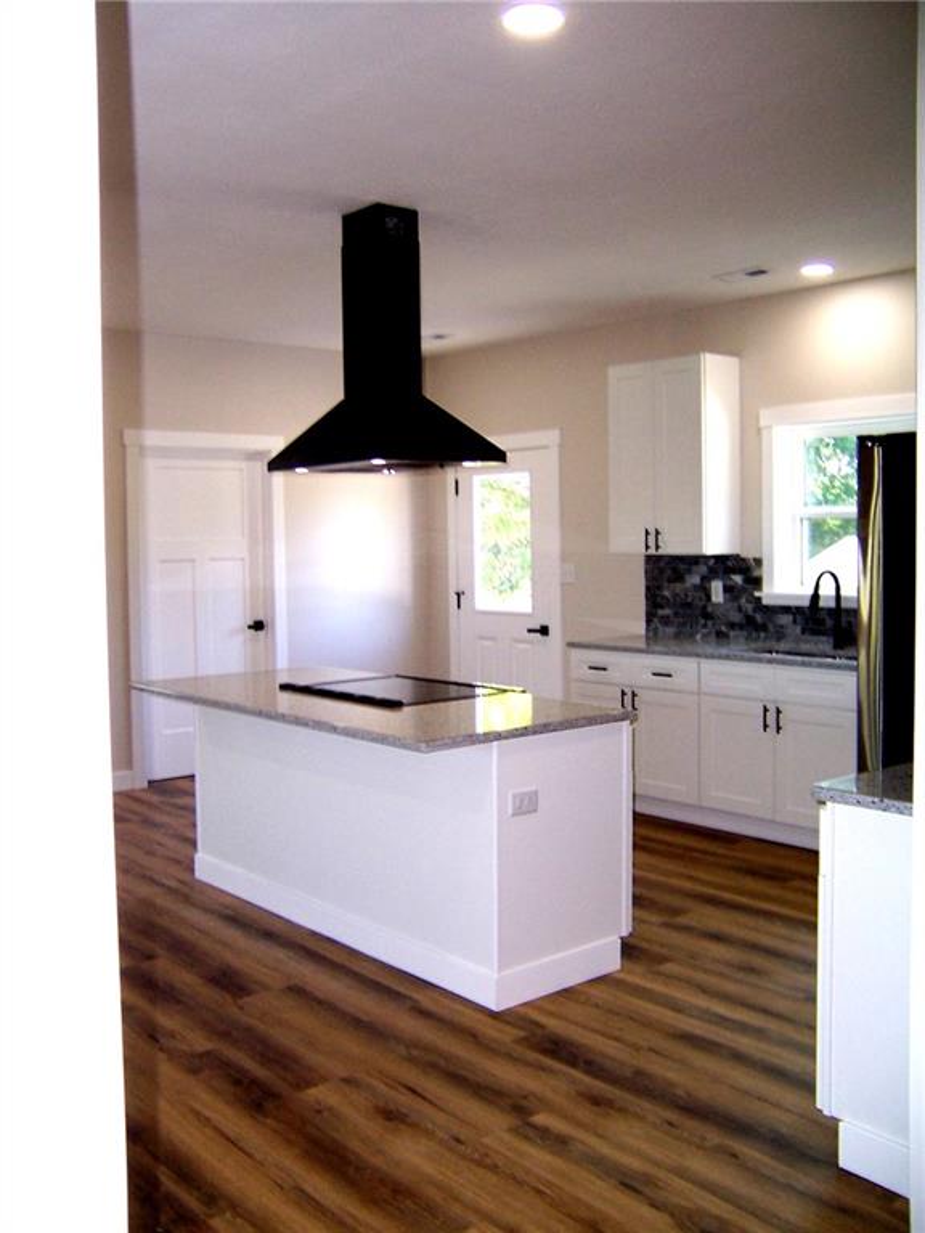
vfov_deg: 55.4
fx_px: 1176
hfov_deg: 42.9
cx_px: 462
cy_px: 616
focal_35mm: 33
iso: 140
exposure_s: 1/60
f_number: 2.8
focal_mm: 5.5
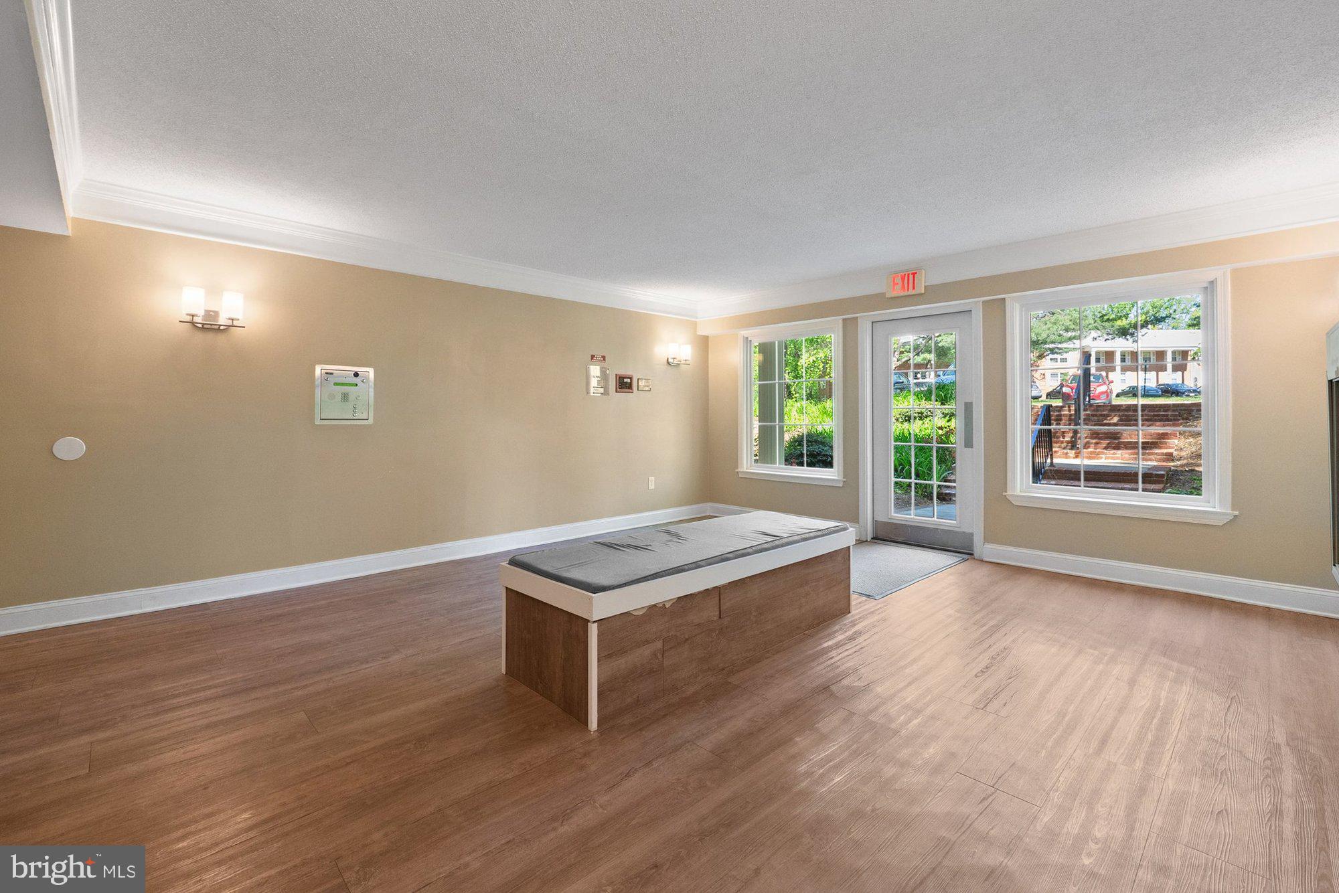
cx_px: 670
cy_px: 446
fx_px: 558
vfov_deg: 77.3
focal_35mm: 15
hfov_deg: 100.4
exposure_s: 1/6
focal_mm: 10
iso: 800
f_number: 8
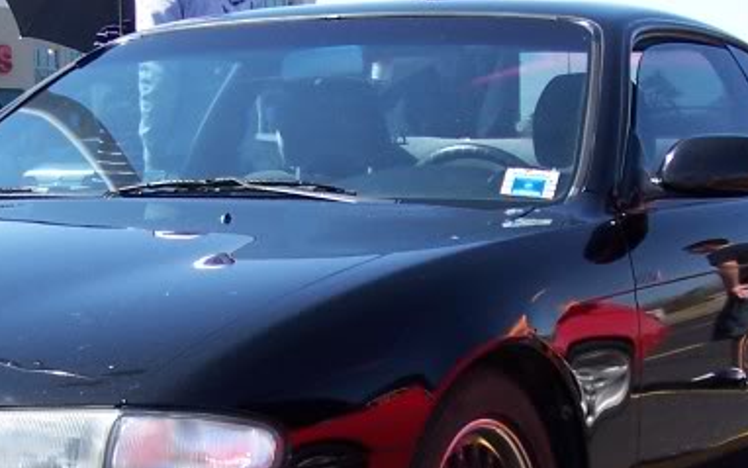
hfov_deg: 19.3
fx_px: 2202
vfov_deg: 12.1
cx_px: 331
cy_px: 358
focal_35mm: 108
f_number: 2.8
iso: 80
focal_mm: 6.3
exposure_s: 1/500
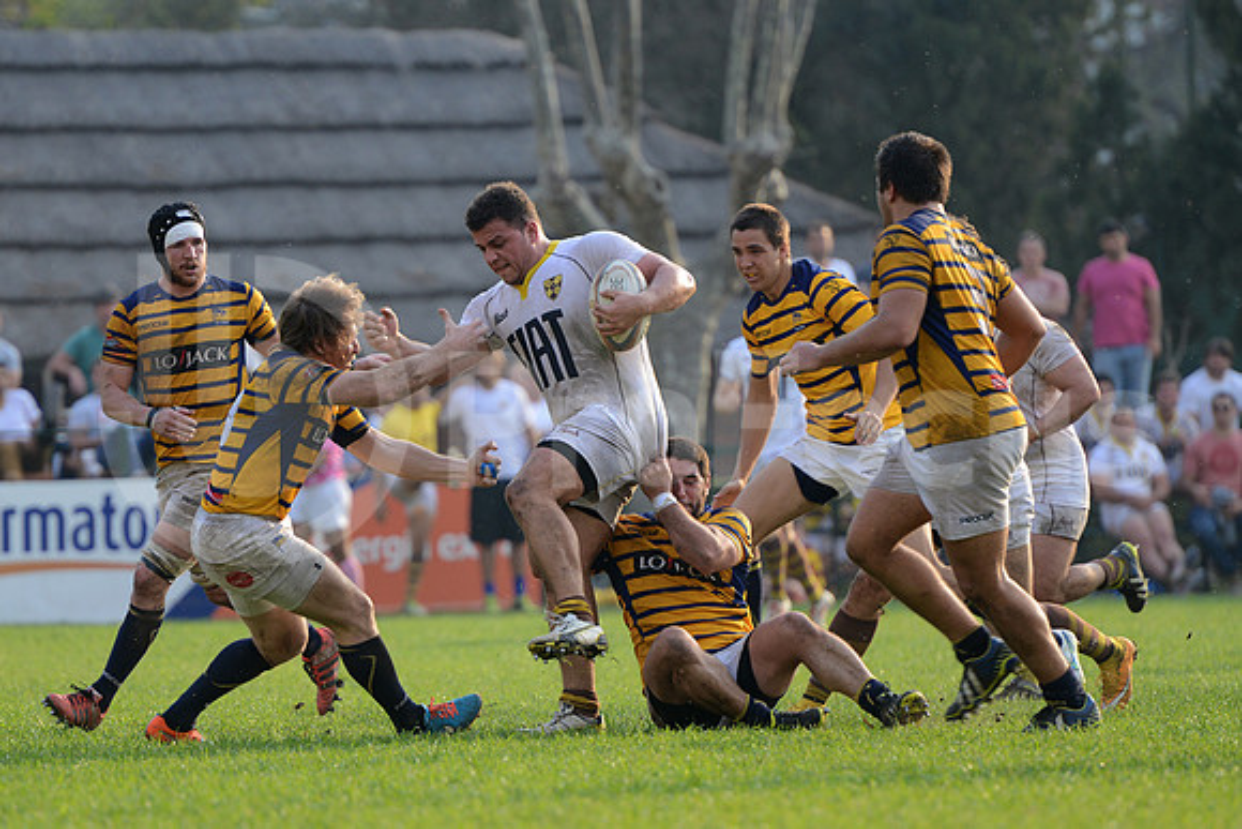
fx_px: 9662
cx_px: 621
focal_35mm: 280
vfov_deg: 4.9
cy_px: 414
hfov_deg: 7.4
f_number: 4
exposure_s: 1/640
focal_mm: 280
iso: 500
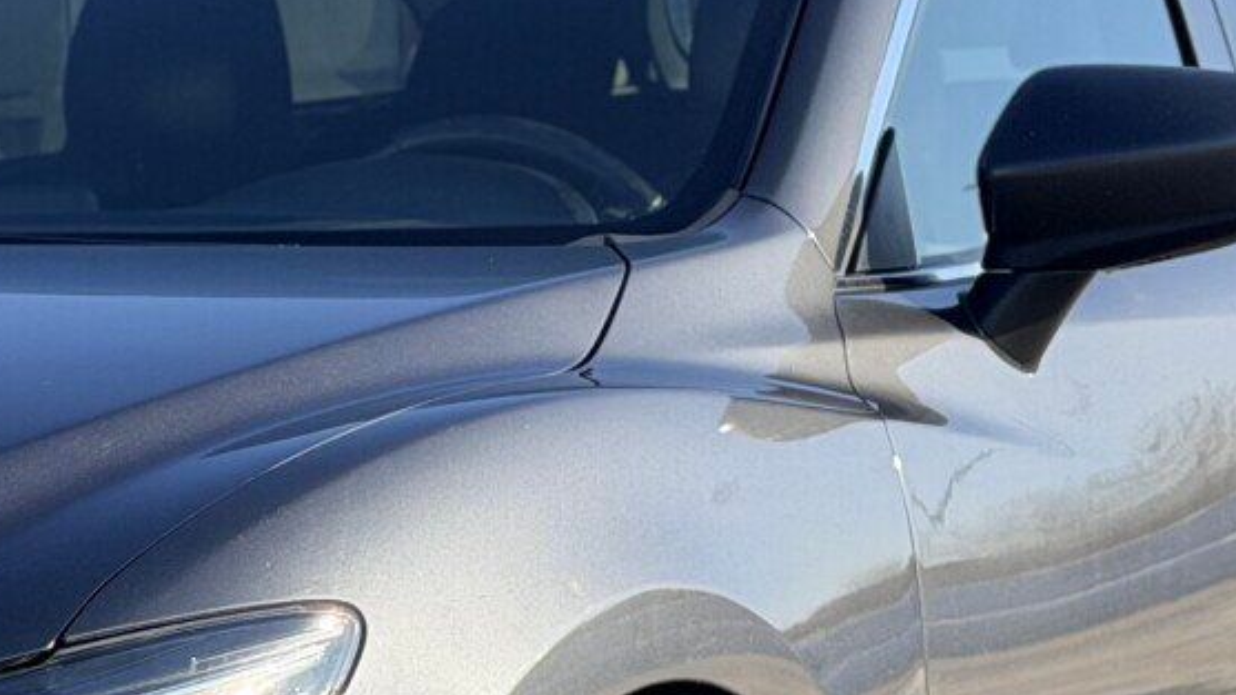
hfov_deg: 11.6
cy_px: 794
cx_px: -36
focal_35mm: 183
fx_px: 5996
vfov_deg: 6.6
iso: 64
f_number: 1.78
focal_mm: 6.76
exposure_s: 1/2577
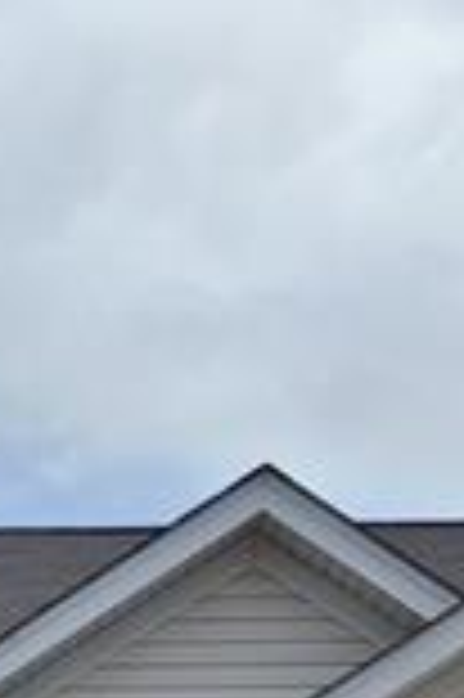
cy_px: 1428
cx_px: -356
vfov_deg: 13.1
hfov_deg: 9.7
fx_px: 2596
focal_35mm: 134
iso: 40
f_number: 1.8
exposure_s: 1/651
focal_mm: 5.4
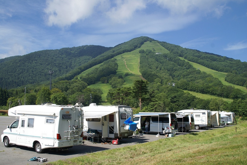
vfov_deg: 37.0
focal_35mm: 36
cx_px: 124
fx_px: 247
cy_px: 82
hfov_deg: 53.1
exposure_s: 1/200
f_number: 10
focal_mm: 24
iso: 100
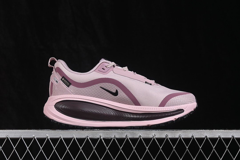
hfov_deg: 27.0
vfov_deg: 18.2
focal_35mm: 75
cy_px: 80
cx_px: 120
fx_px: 500
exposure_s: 1/80
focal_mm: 50
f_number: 8
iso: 160
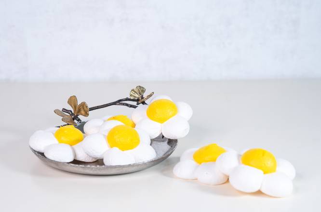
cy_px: 108
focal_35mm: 81
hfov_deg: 25.1
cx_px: 148
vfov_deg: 16.7
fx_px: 721
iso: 250
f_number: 5
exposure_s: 1/50
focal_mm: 67
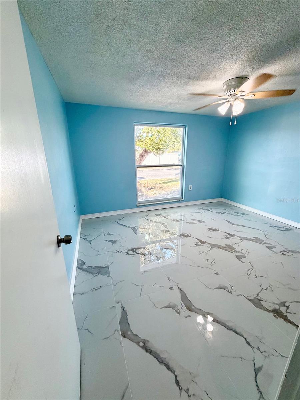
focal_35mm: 14
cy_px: 200
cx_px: 150
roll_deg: +0.0
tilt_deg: -15.7
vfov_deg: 102.1
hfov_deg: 85.7
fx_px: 162
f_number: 2.2
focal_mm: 2.22
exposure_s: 1/120
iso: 160
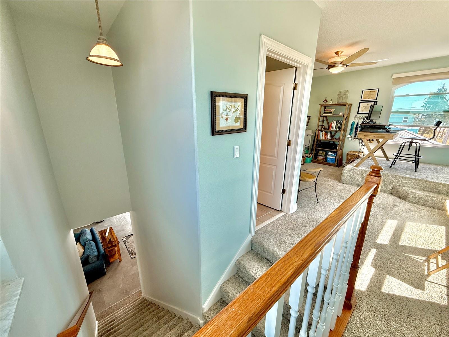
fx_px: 182
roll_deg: +0.5
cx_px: 224
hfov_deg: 102.1
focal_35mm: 14
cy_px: 168
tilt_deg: -14.0
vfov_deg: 85.7
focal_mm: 2.22
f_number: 2.2
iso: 64
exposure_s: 1/120
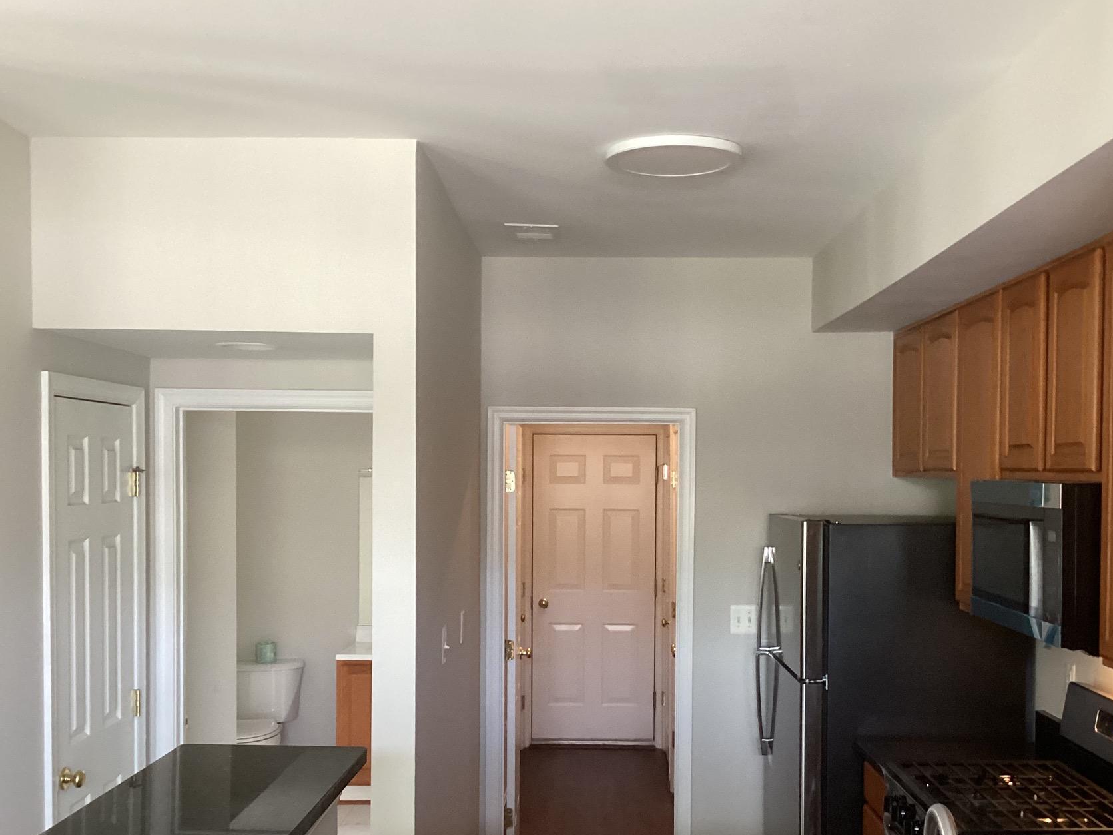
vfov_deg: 37.6
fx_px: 1222
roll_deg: +0.0
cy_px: 498
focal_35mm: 38
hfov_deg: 48.9
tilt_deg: +0.1
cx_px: 607
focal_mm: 3.3
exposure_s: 1/40
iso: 250
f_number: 2.4
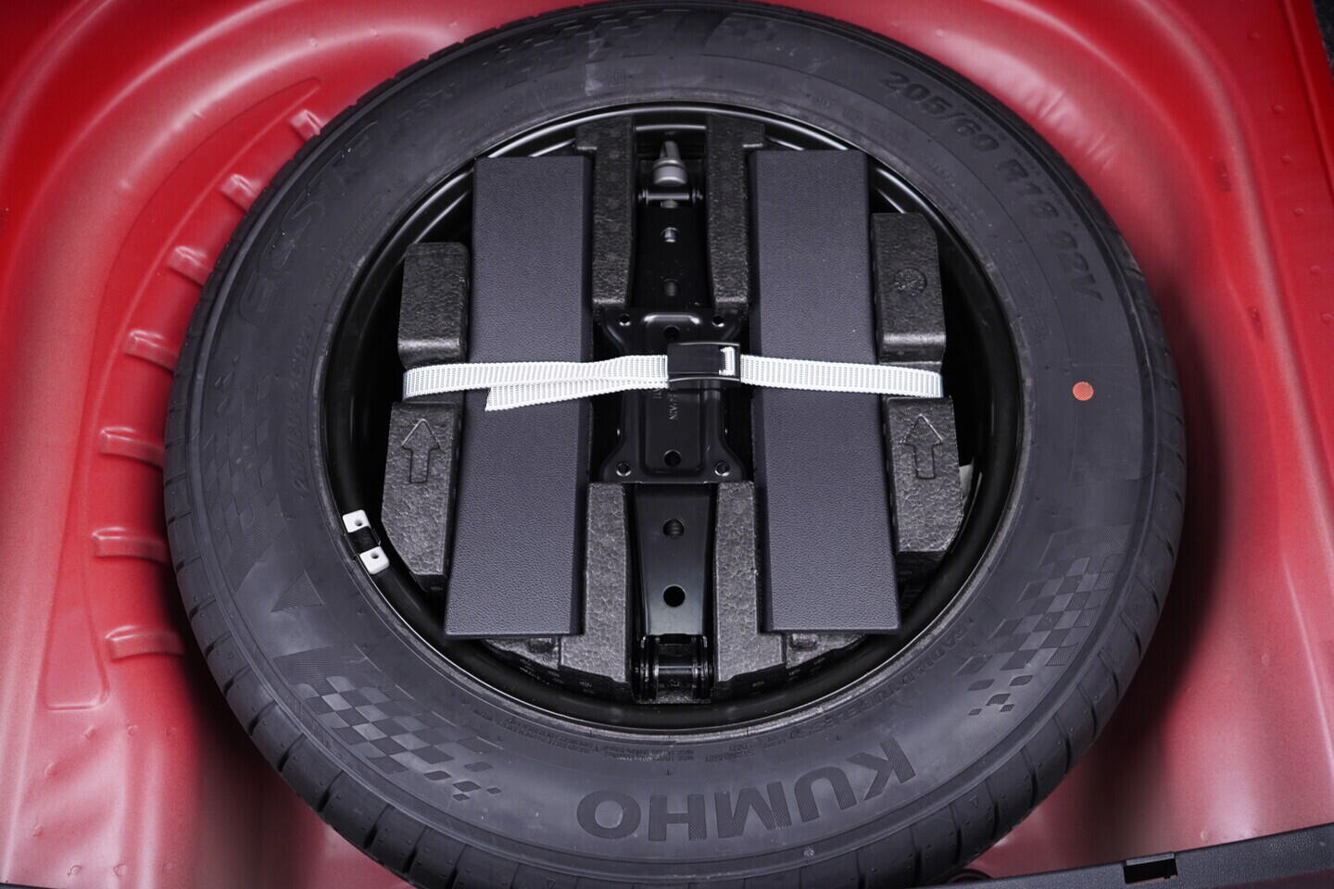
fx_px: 1334
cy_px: 444
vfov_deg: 36.9
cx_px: 667
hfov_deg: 53.1
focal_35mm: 36
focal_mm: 24
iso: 400
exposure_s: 1/40
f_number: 2.8
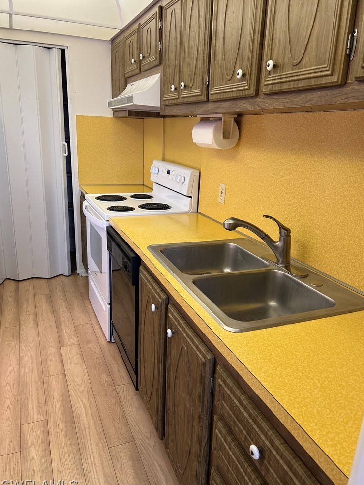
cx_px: 186
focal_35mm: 27
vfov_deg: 65.3
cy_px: 248
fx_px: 378
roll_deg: -3.0
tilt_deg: -17.5
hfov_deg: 51.4
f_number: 1.5
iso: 125
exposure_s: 1/120
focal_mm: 5.7
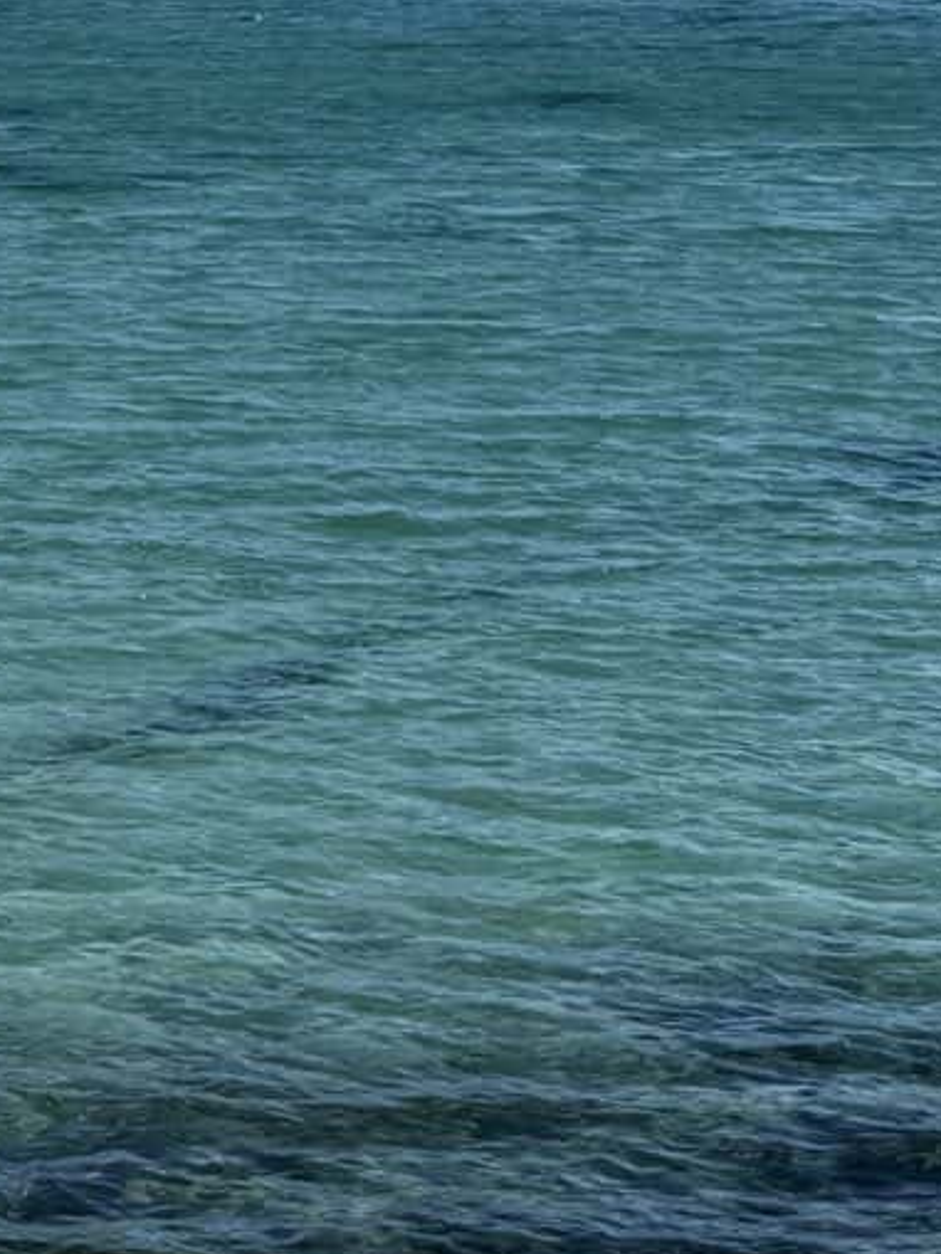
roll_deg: -0.7
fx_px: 4386
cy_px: 1173
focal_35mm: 121
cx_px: -1099
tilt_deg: -16.7
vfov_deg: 16.0
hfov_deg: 10.9
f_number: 1.78
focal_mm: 6.76
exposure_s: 1/3584
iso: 80
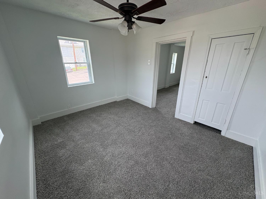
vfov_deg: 85.7
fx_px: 108
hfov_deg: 102.1
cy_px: 100
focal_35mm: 14
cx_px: 133
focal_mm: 2.22
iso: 100
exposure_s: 1/132
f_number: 2.2
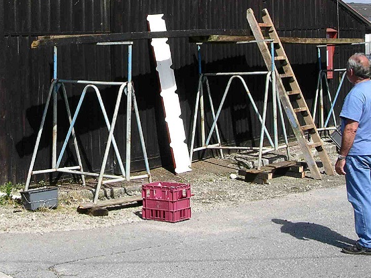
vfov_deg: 17.7
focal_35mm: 82
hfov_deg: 23.5
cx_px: 81
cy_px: 32
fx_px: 879
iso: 50
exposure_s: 1/127
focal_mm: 9.5
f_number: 8
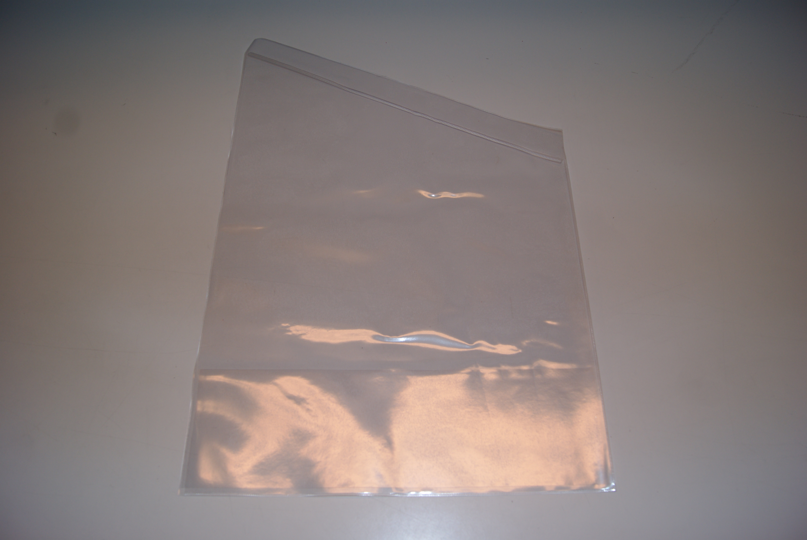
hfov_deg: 67.3
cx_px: 404
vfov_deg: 48.0
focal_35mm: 27
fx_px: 606
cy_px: 270
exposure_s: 1/160
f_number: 4
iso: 200
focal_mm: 18
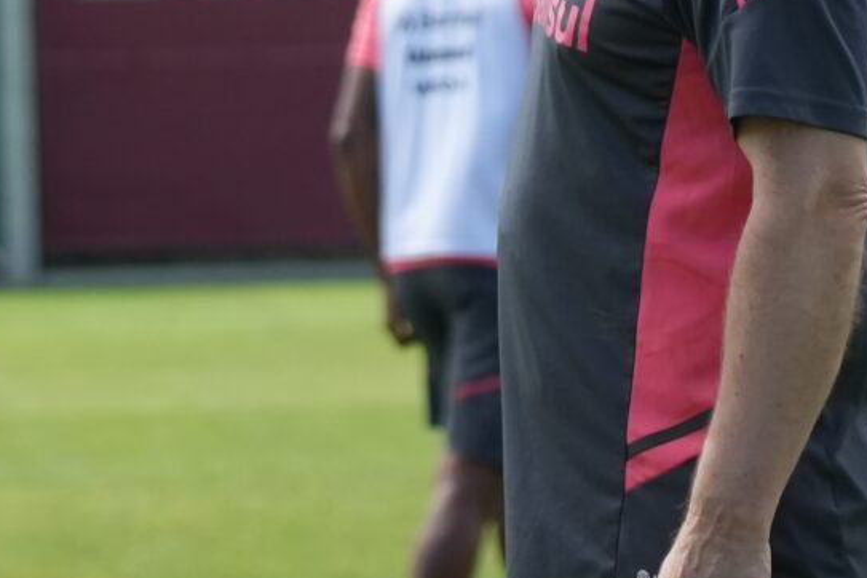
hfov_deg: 4.2
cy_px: -232
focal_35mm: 495
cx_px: 236
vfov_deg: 2.8
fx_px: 11920
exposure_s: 1/8000
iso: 1000
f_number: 4
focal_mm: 105
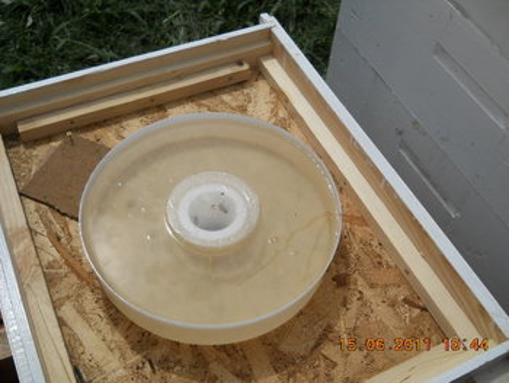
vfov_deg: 35.2
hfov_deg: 45.7
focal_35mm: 41
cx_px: 254
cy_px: 192
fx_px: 603
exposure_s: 1/1000
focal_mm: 6.72
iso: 80
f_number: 5.5
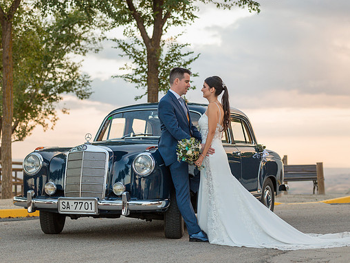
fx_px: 930
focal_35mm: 92
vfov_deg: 16.1
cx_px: 179
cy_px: 129
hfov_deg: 21.3
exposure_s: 1/500
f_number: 2.8
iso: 500
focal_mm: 82
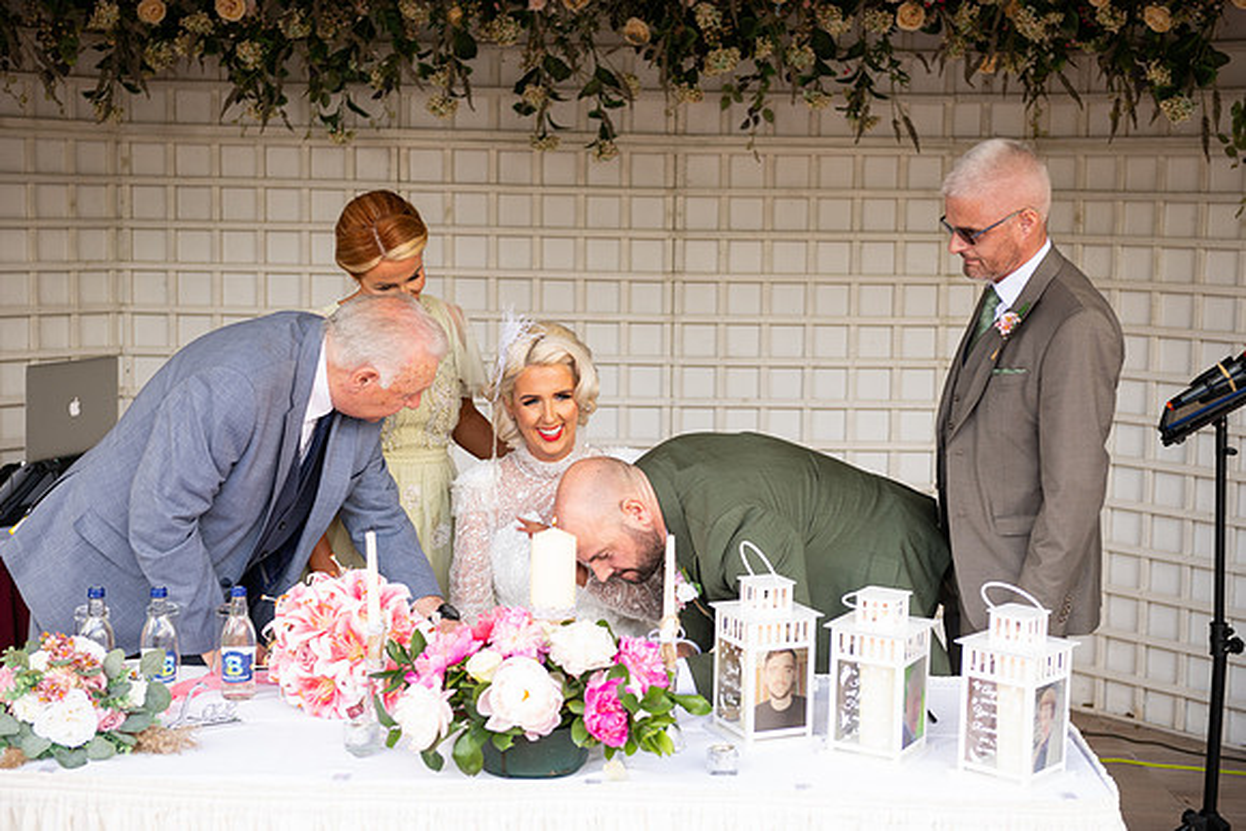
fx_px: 1939
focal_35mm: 56
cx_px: 623
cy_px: 416
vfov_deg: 24.2
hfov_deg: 35.6
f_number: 3.5
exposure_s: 1/160
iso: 200
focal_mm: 56
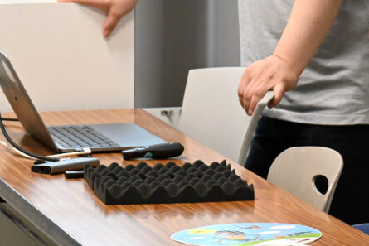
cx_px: 359
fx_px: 2875
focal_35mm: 280
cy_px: -72
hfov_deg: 7.3
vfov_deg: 4.9
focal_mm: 65
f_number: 4.8
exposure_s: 1/125
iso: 2500
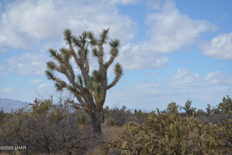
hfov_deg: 24.6
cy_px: 78
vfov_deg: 16.6
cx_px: 116
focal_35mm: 82
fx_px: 532
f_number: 7.1
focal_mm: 55
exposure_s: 1/2000
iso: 400
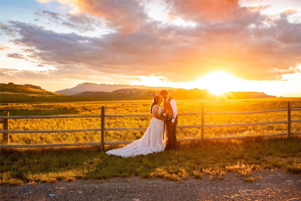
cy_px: 100
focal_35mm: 35
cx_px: 150
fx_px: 293
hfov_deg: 54.4
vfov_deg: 37.9
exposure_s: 1/400
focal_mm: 35
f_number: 3.5
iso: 250
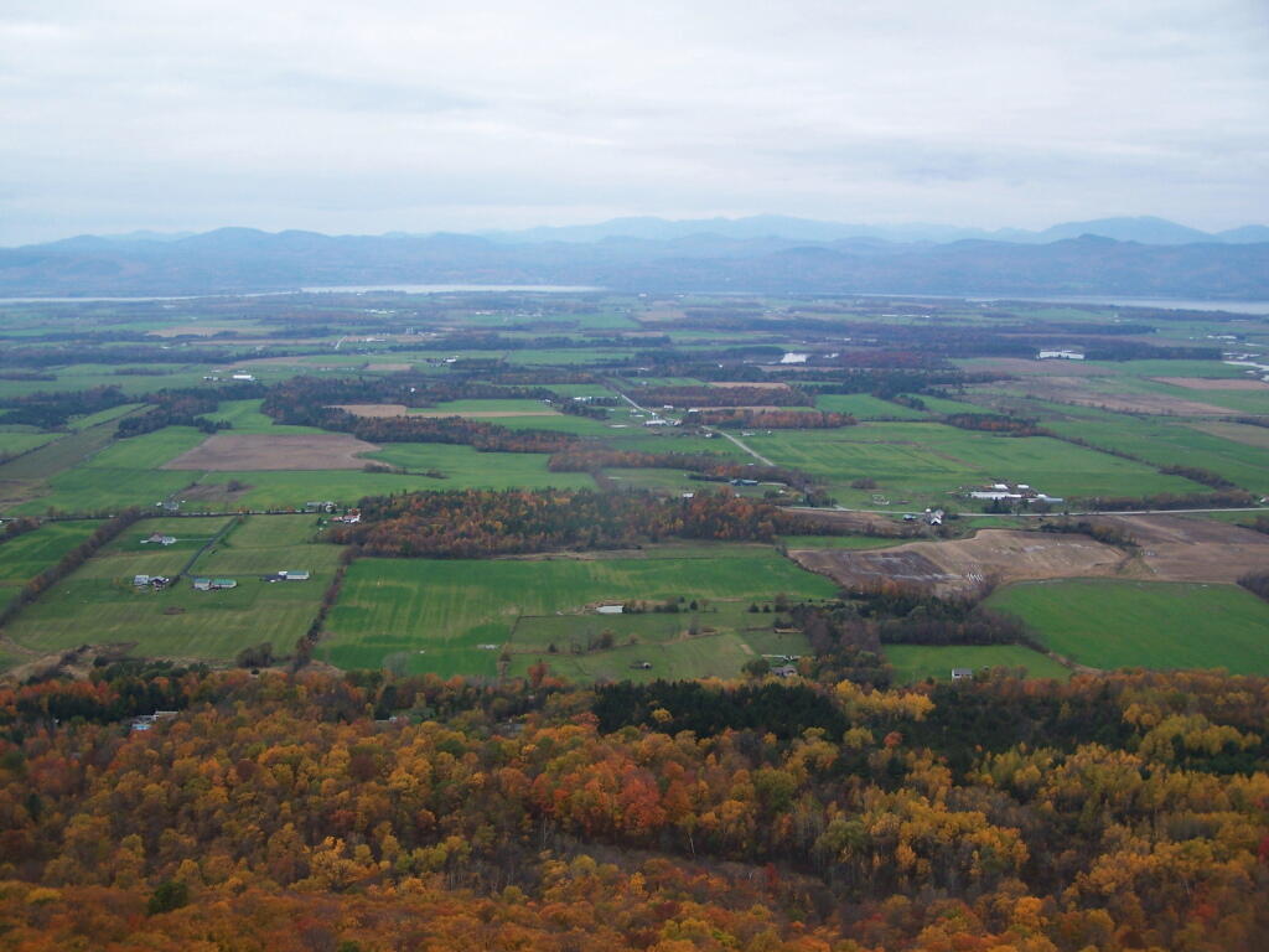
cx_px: 634
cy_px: 476
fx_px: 1393
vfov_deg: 37.7
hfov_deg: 49.0
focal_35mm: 38
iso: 80
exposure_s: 1/500
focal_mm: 6.3
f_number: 2.8
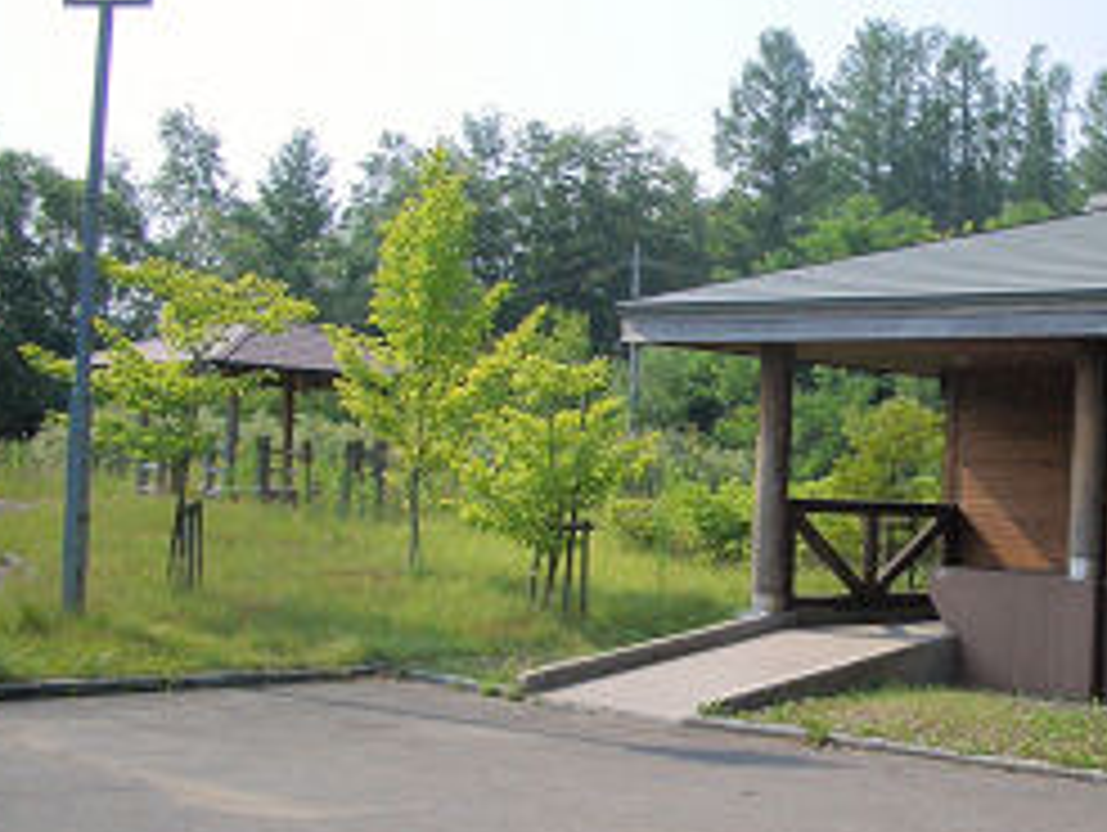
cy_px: 425
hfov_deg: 31.5
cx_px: 846
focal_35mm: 60
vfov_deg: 24.5
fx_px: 1921
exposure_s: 1/640
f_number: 4.3
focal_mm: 5.8
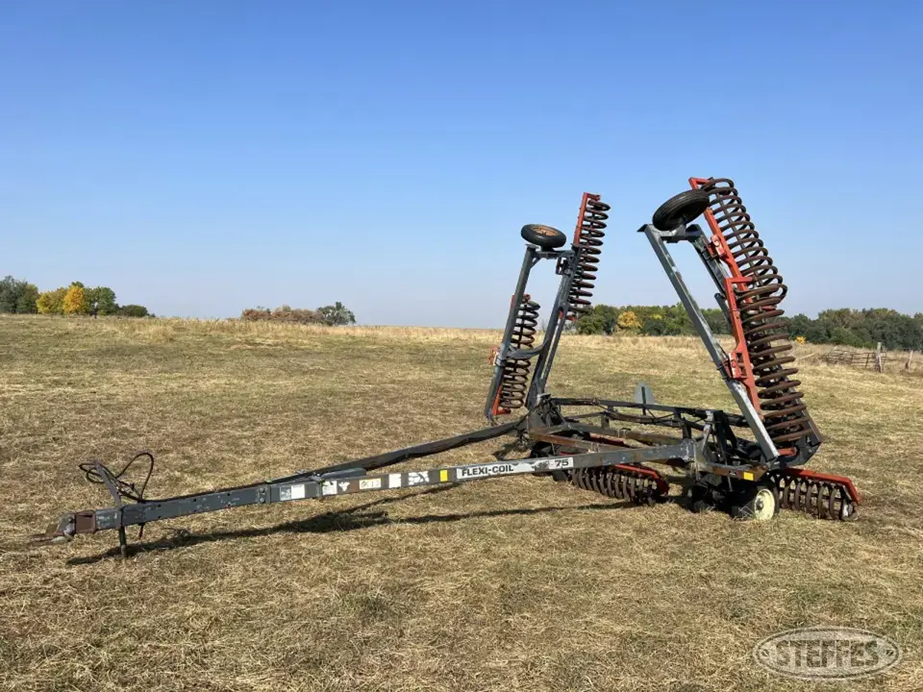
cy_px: 346
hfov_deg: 67.3
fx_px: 693
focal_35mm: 26
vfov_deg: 53.1
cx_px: 462
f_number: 1.5
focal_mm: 5.7
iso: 50
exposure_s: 1/4444
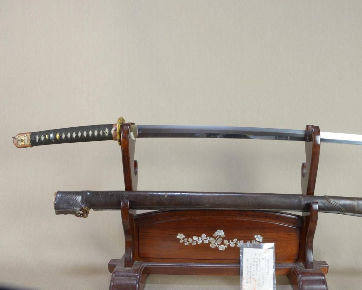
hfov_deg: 52.5
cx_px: 217
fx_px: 364
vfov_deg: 43.4
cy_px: 145
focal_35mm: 34
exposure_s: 1/2
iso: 400
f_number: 11
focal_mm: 20
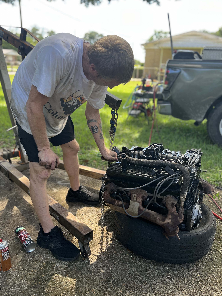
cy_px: 148
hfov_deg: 53.1
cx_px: 111
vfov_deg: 67.3
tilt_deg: -19.8
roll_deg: -3.1
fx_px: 222
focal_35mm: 26
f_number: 1.6
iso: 40
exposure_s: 1/229
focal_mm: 5.1
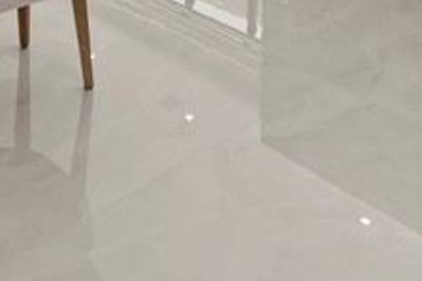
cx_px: 107
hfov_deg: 30.9
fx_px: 750
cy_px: -323
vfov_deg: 15.5
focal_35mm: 64
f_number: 8
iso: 100
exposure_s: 1/25
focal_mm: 14
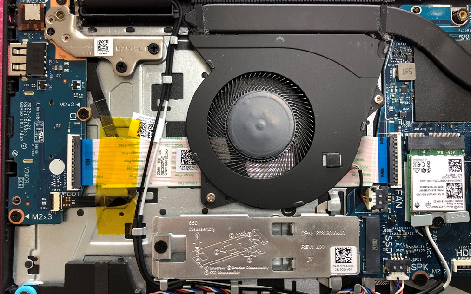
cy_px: 152
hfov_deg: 62.9
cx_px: 236
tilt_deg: -88.2
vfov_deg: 41.8
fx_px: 385
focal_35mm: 30
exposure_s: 1/20
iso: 40
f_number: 1.8
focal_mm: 3.99
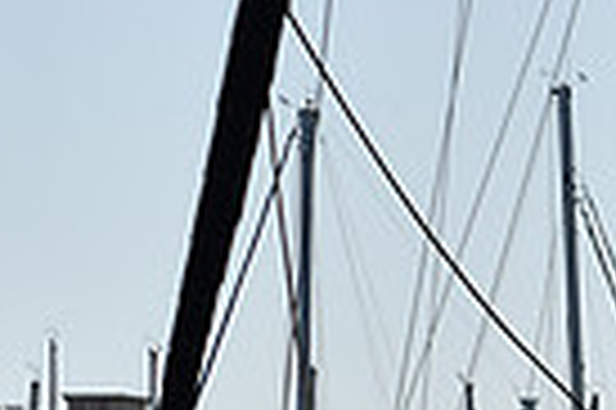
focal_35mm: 636
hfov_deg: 3.2
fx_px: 10870
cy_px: 638
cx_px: 1201
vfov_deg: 2.2
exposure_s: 1/640
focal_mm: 100
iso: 100
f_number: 8
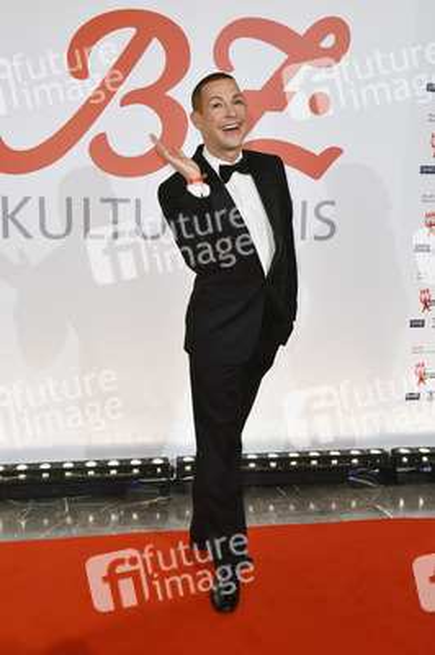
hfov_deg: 35.0
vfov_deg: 50.7
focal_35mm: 38
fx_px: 690
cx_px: 218
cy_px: 328
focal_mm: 38
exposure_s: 1/125
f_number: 6.3
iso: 2500
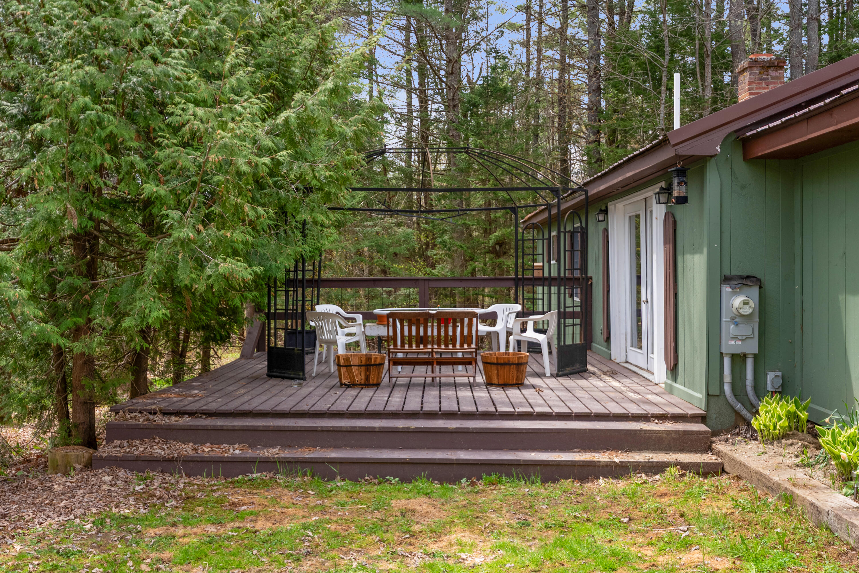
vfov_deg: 37.9
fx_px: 835
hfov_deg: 54.4
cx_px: 430
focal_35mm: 35
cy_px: 286
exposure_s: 1/640
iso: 320
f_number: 4.5
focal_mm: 35
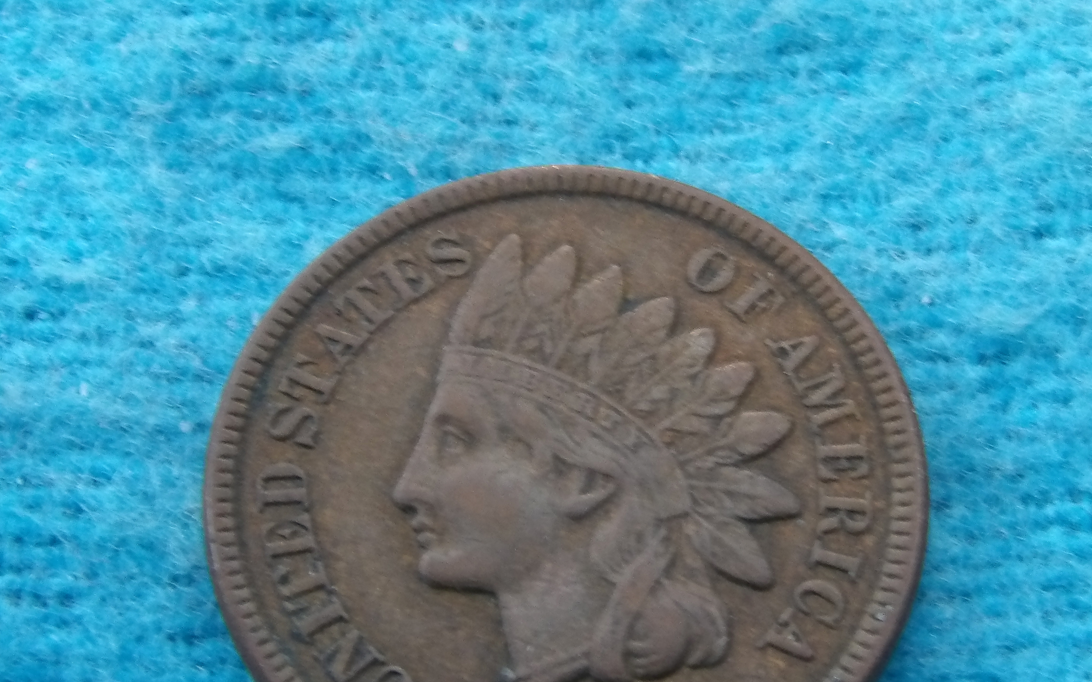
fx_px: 2916
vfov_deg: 13.3
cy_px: 469
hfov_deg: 21.2
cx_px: 603
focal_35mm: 98
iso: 303
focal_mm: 9.2
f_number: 5.3
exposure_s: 1/15
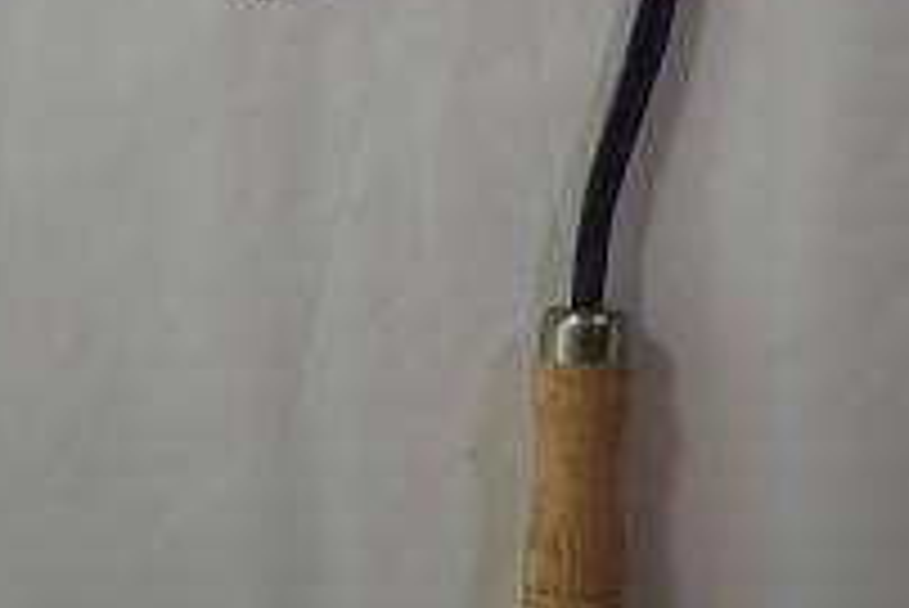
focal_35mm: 57
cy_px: 225
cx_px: 513
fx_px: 1440
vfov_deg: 23.8
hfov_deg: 35.0
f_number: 4.5
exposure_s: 1/160
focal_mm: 16
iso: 125
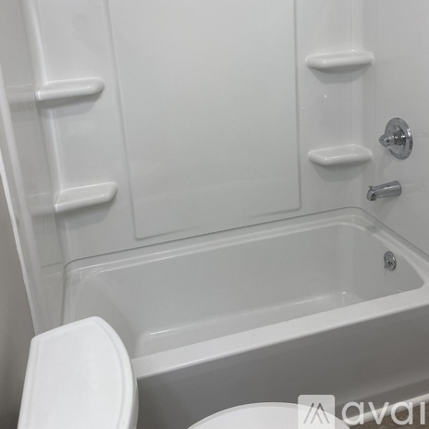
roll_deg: +5.0
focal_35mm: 33
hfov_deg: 49.7
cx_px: 216
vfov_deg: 48.4
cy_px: 123
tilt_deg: -13.7
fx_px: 463
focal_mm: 4.25
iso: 80
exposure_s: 1/120
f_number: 1.8
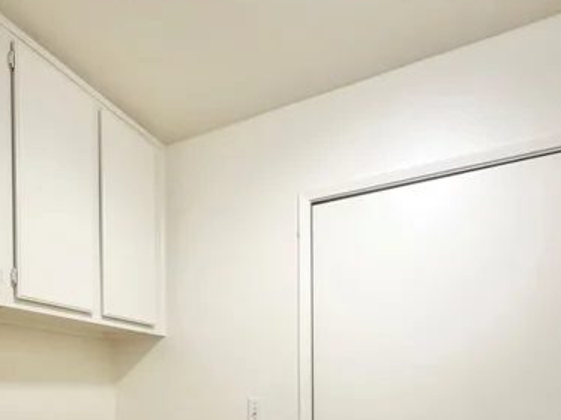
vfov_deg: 44.0
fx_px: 453
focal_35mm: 28
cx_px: 218
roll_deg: +0.9
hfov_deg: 62.8
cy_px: 399
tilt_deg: -1.4
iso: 200
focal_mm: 2.22
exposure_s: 1/120
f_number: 2.2
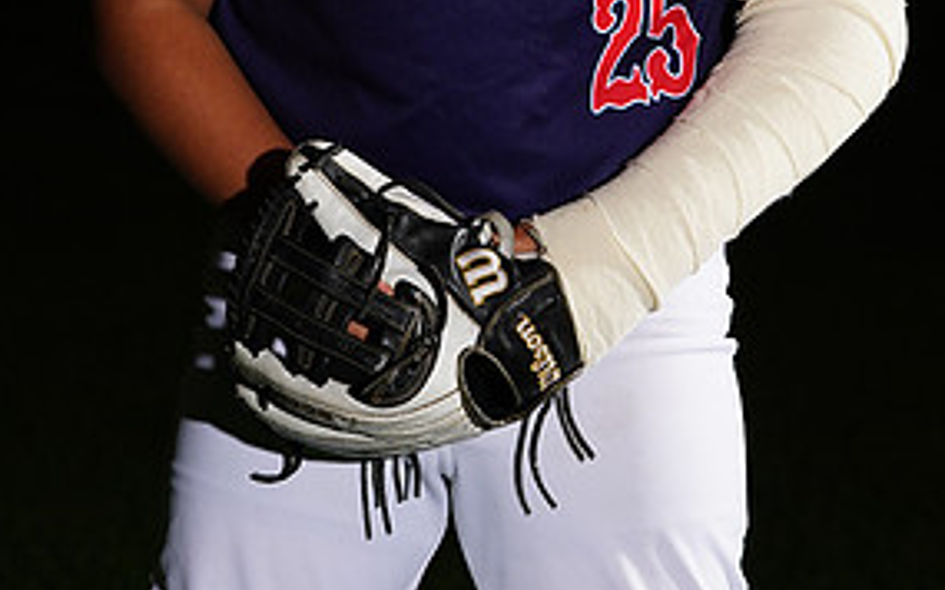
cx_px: 446
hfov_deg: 6.3
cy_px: -166
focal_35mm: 336
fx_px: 8652
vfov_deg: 3.9
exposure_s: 1/125
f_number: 9
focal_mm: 162
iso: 400
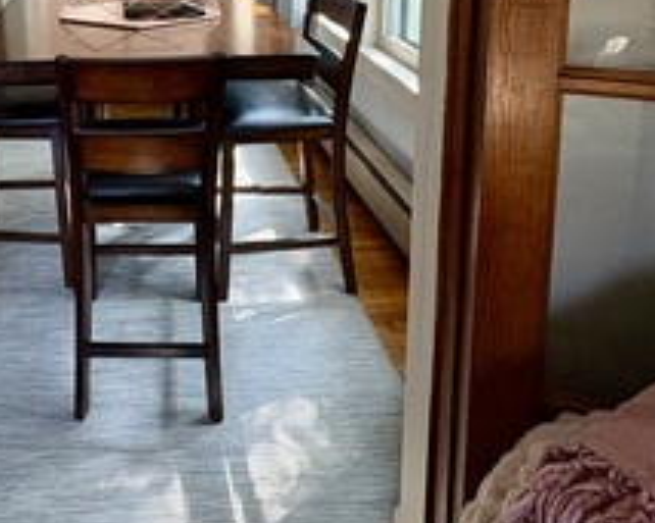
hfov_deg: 51.6
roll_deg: +0.5
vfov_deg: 37.5
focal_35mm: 32
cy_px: -64
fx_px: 620
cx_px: 115
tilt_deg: -6.0
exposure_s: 1/60
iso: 400
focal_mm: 2.22
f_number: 2.2
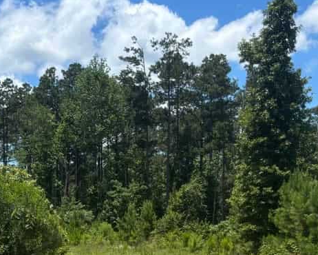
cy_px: 274
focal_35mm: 75
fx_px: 706
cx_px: 143
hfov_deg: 25.4
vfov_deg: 19.6
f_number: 1.6
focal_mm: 6
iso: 50
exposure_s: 1/2571
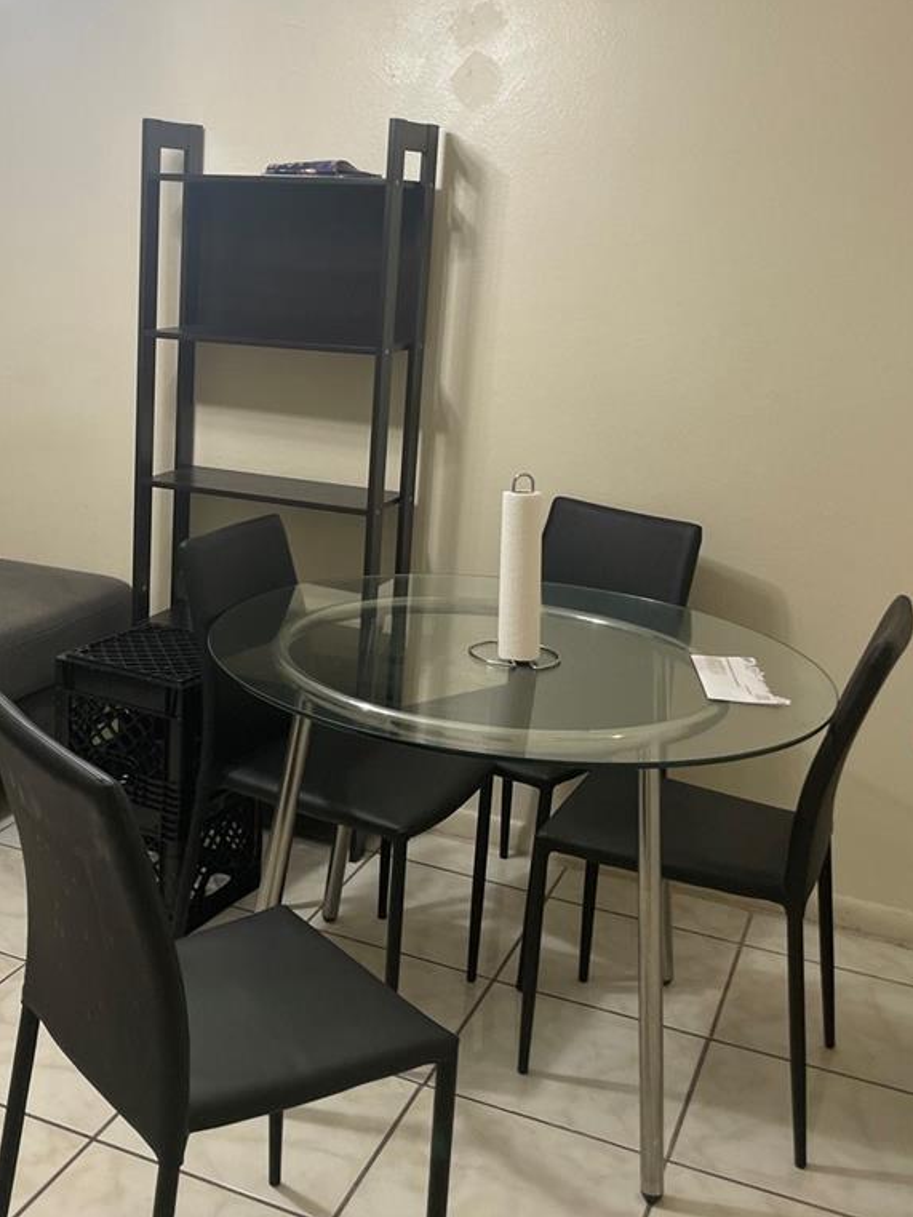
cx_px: 257
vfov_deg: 45.5
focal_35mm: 41
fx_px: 1441
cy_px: 489
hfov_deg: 34.6
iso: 80
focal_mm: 4.2
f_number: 1.6
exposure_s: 1/60
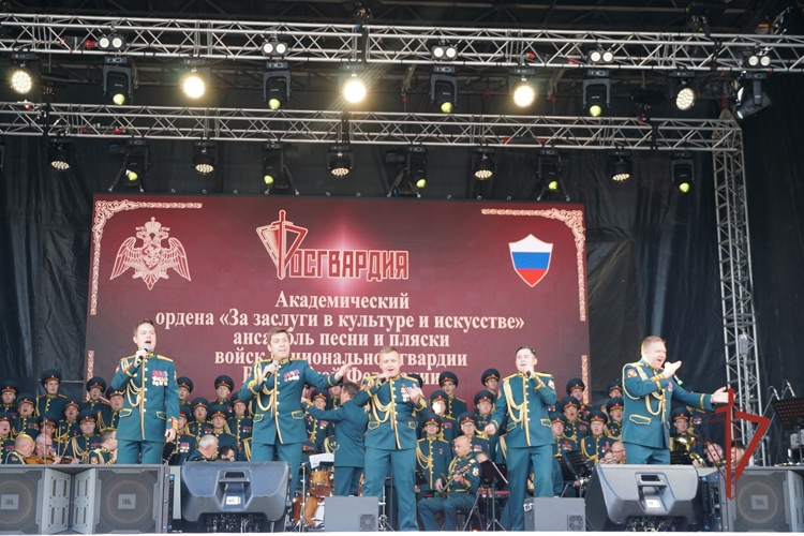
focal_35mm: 52
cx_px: 402
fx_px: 1172
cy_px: 268
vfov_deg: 25.8
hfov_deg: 37.9
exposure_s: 1/160
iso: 400
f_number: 4.5
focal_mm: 35
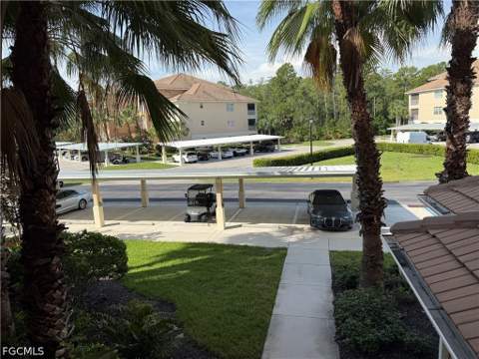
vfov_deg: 56.8
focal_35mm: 24
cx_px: 240
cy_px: 180
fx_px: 332
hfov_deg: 71.6
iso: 80
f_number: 1.78
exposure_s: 1/2907
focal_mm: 6.76
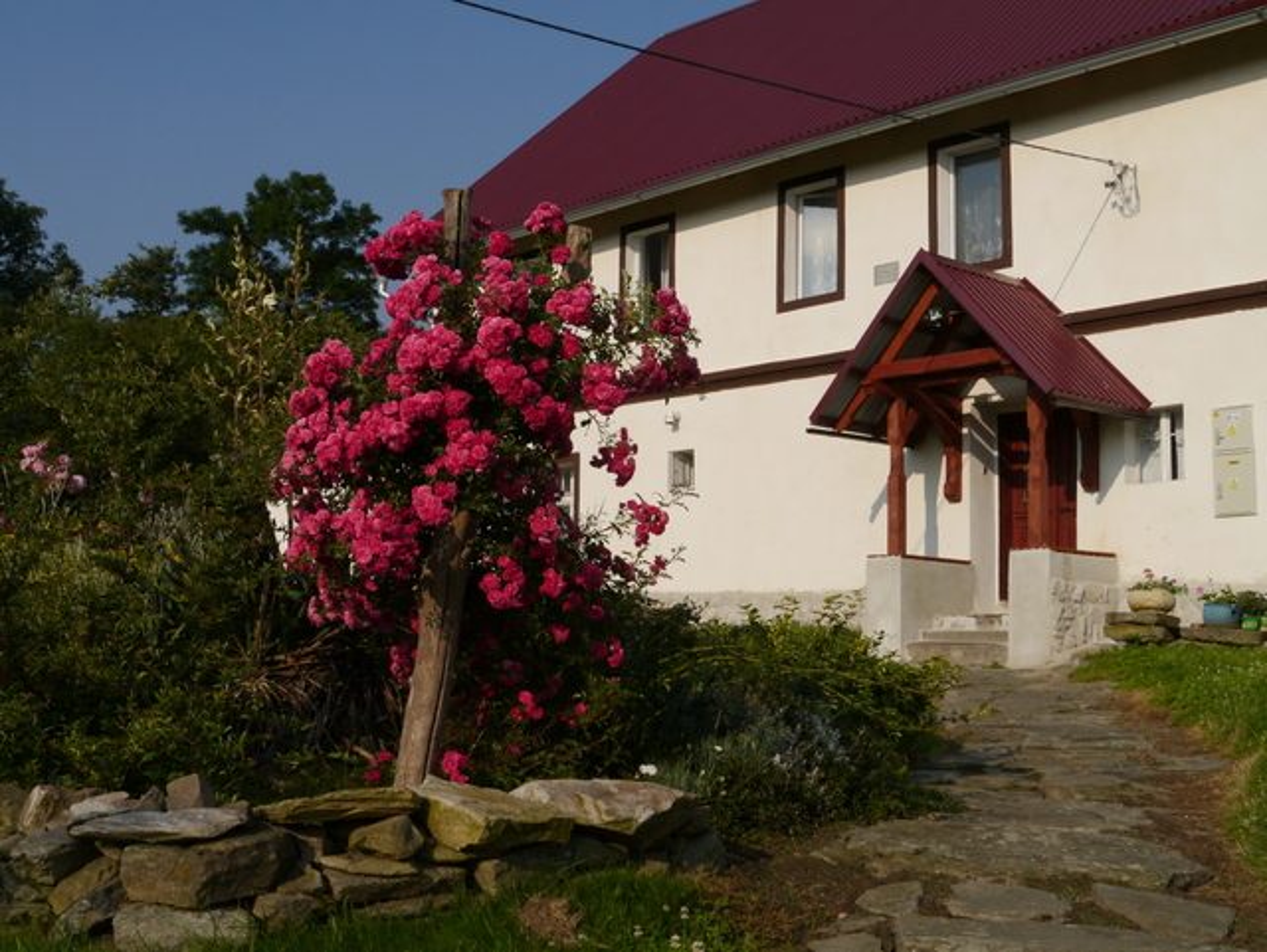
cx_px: 634
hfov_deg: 42.9
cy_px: 476
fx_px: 1612
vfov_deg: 32.9
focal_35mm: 44
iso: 160
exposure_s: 1/400
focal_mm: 22
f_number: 11
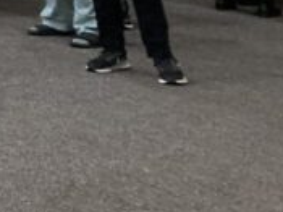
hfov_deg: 9.6
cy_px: -167
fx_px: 1340
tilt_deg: +0.6
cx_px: -535
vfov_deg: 8.7
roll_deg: -0.1
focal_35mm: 164
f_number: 1.8
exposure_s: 1/40
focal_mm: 3.99
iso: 250
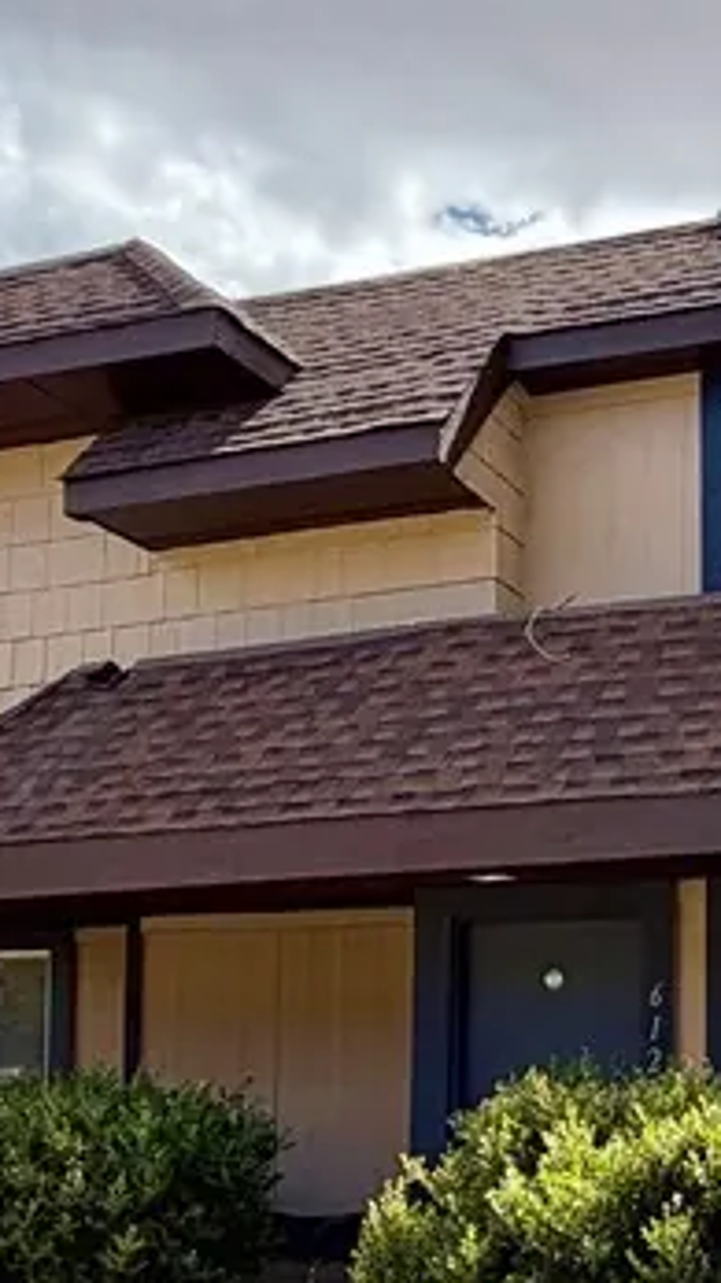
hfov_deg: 25.5
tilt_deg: +4.0
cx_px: 684
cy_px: 976
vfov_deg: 43.9
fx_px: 1531
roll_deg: +0.2
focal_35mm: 45
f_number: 2.2
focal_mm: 2.22
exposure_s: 1/770
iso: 40
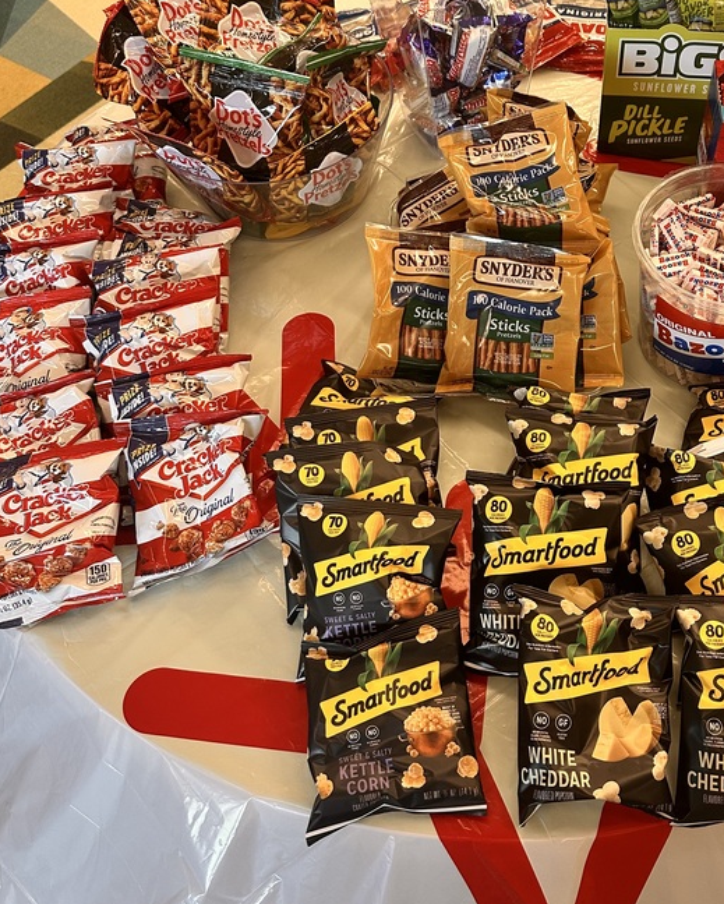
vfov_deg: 48.9
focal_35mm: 37
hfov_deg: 39.5
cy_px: 389
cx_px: 505
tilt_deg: -53.2
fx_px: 990
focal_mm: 6.86
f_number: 1.78
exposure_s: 1/121
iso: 200
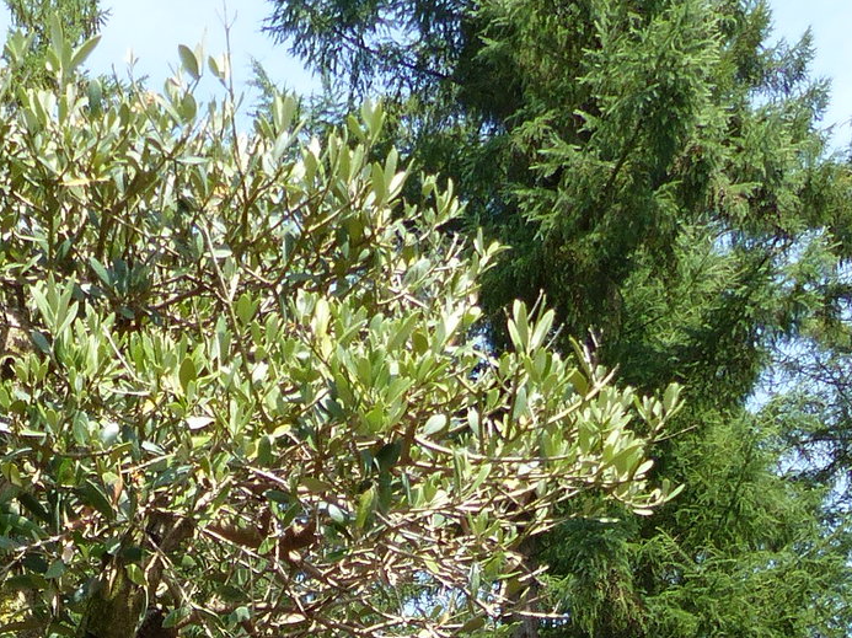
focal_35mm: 77
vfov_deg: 16.5
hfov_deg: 24.4
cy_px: 1093
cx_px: 37
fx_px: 1894
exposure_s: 1/250
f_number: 4
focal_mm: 4.5
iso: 100
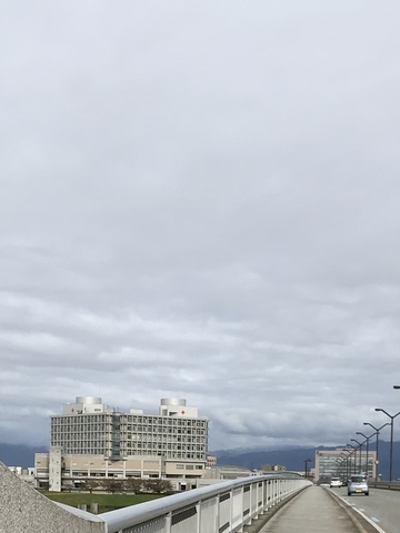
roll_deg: -0.9
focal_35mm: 70
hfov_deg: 21.0
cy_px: 525
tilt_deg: -3.7
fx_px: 1078
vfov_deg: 26.4
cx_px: 206
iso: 20
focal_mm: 3.99
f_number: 1.8
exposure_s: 1/2179
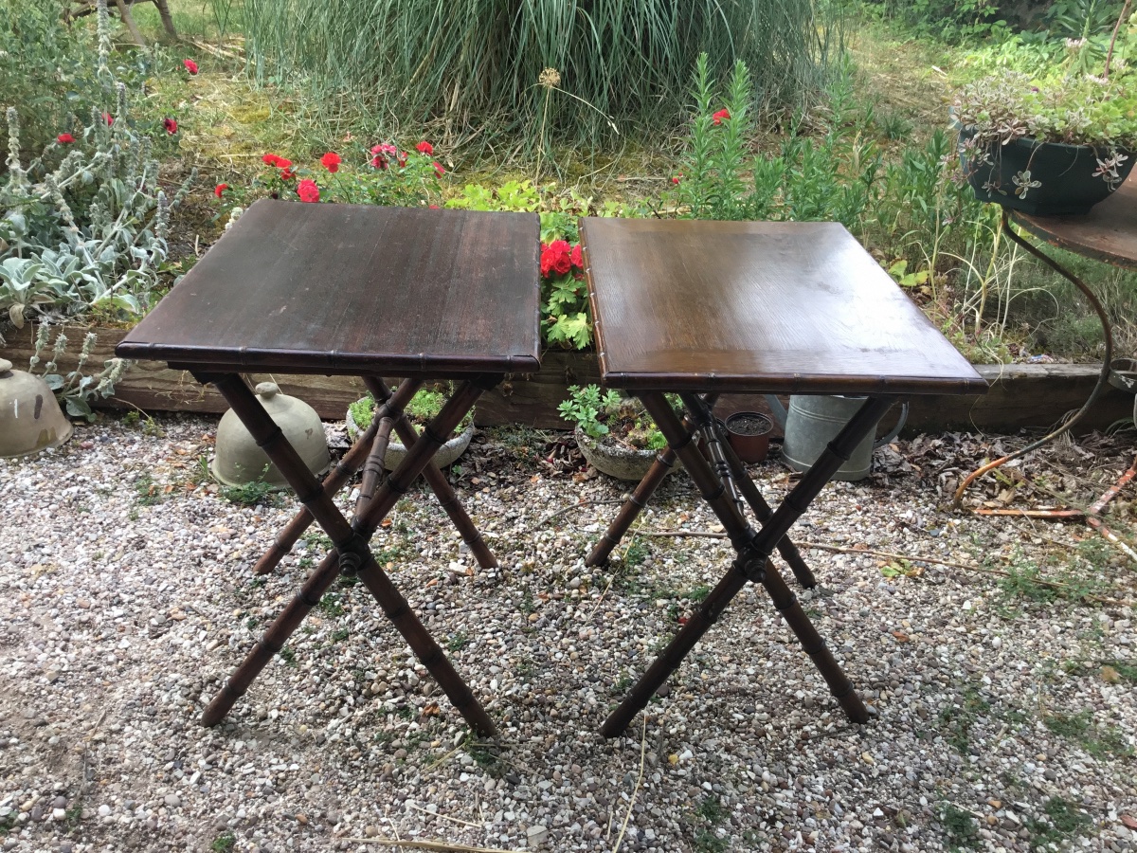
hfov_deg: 58.4
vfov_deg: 45.4
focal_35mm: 31
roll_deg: -2.6
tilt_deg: -29.4
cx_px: 568
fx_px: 1018
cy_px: 426
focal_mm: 3.3
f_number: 2.4
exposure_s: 1/100
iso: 25
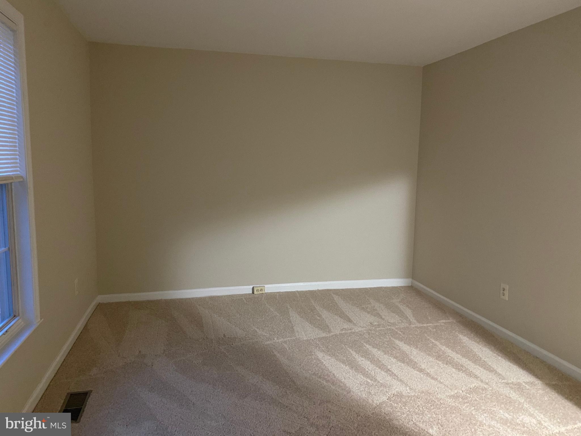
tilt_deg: -6.5
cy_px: 218
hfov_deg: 67.3
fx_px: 436
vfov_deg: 53.1
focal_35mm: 26
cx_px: 290
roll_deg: -1.3
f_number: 1.8
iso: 1000
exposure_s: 1/30
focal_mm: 4.25
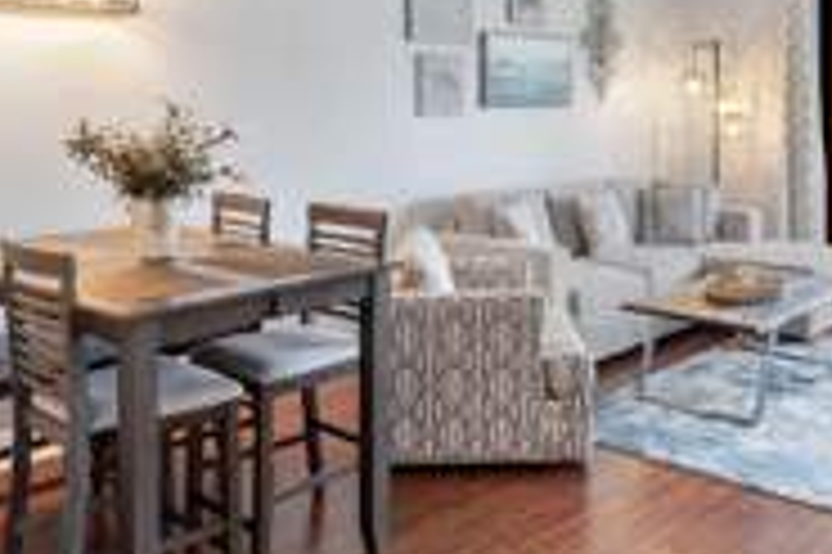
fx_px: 901
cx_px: 526
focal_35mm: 39
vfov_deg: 32.8
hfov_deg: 49.1
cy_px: 81
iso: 100
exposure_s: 1
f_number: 11
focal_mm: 10
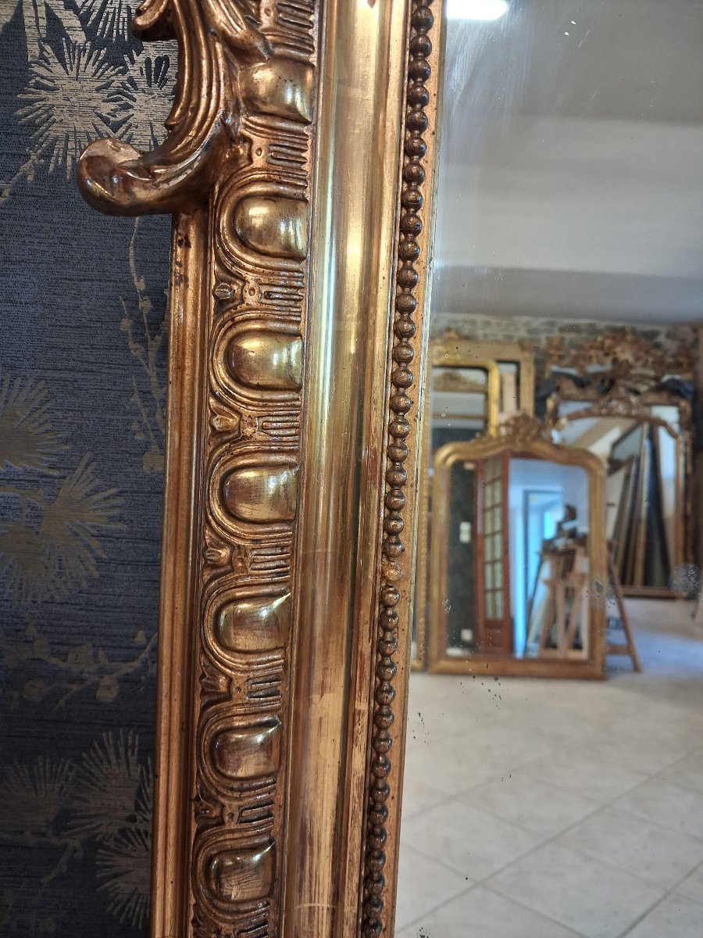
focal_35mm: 27
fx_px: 731
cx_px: 352
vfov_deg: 65.3
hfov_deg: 51.4
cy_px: 469
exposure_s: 1/50
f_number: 1.8
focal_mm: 4
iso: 320
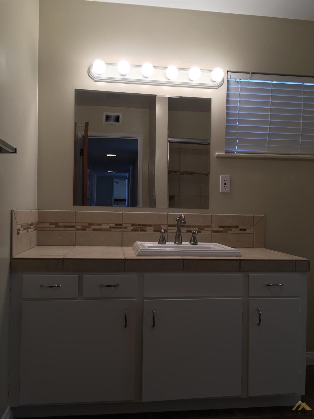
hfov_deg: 48.2
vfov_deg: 61.7
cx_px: 157
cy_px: 210
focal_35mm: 29
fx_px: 351
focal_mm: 4.15
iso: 40
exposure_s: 1/60
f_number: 2.2
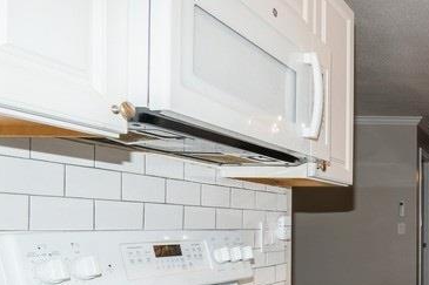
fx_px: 441
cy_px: 238
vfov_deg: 34.5
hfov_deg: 37.8
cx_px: 524
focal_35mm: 37
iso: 100
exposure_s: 1/8
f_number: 9
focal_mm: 10
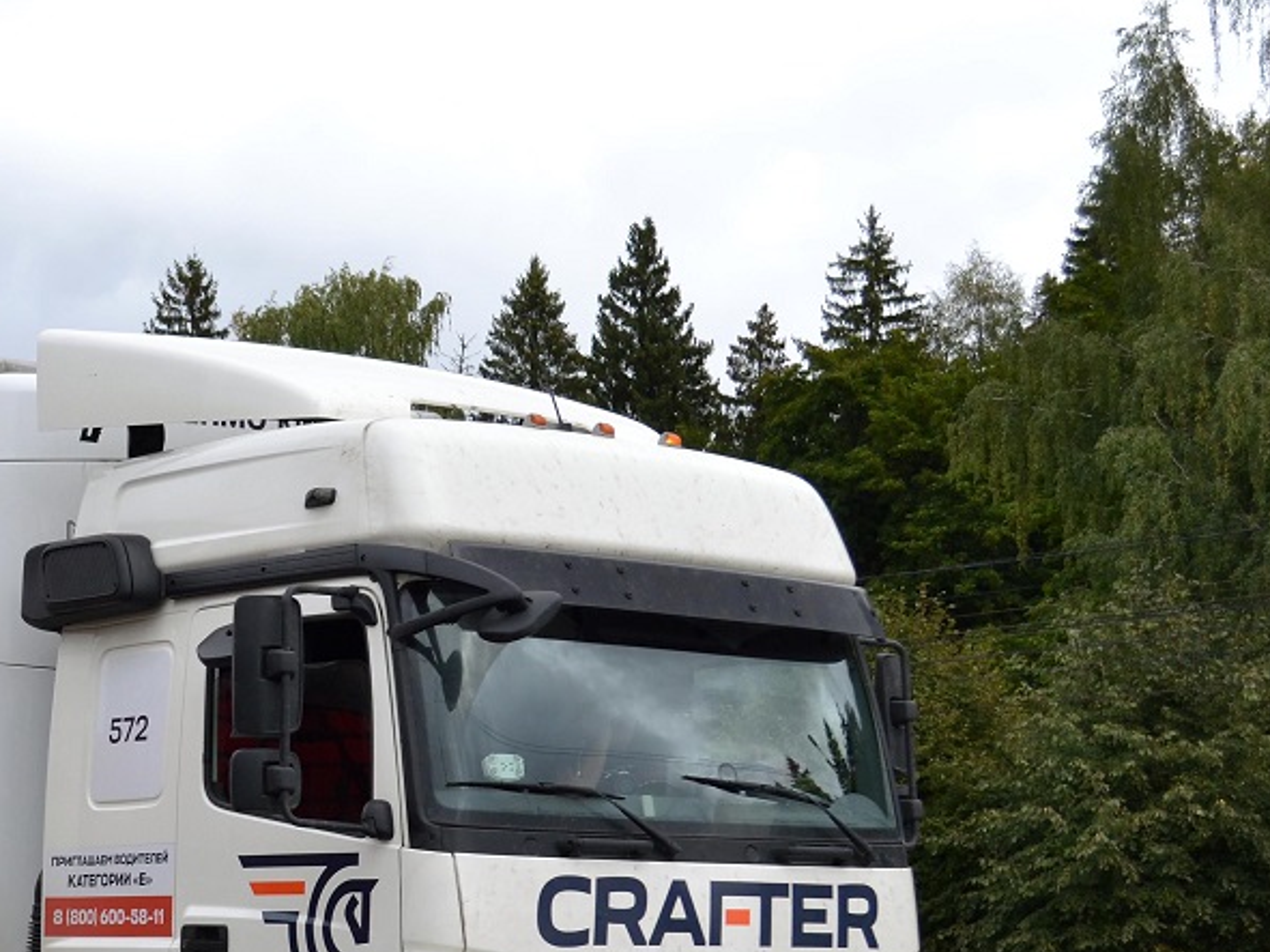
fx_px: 2788
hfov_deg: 25.0
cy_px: 805
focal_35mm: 76
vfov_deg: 19.1
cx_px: 150
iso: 400
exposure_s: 1/1250
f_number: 5
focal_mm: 26
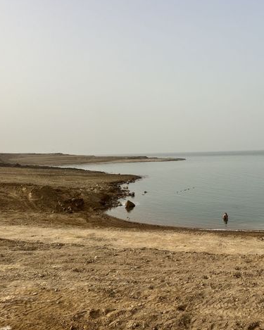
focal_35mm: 32
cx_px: 196
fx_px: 313
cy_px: 162
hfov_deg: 44.3
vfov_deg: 55.7
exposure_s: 1/4762
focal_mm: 6.86
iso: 80
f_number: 1.78
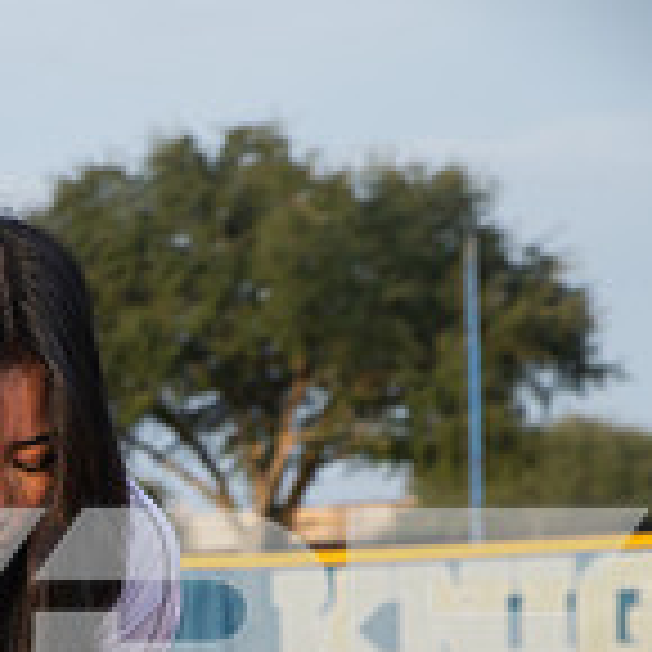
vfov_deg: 10.7
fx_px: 3367
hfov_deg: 11.0
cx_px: -9
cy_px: 967
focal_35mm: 158
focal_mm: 60
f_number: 6.3
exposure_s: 1/320
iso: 200
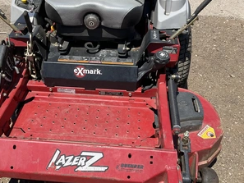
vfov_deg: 36.8
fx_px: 275
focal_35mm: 39
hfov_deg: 47.7
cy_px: 90
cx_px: 107
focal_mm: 3
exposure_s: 1/1412
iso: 25
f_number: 1.8
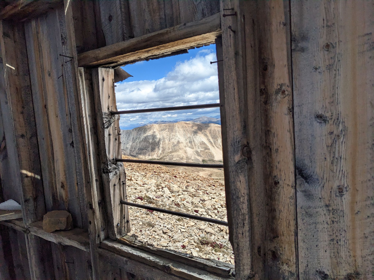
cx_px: 187
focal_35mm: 27
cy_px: 140
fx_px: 292
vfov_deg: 51.4
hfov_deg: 65.3
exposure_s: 1/3356
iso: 64
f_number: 1.73
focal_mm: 4.38
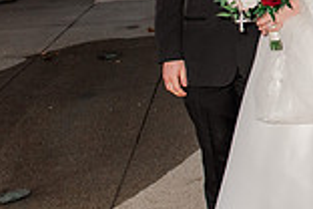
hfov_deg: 19.1
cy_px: -93
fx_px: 774
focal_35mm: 89
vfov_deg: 14.4
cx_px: 512
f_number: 4
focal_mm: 24
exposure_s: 1/100
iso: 640
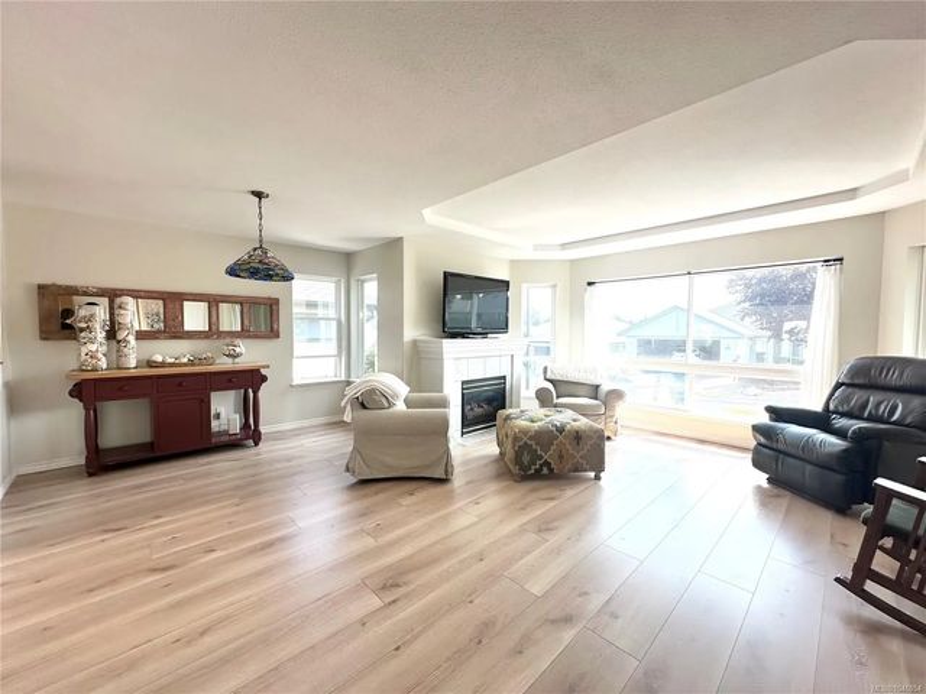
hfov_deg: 102.1
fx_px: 375
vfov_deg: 85.7
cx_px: 463
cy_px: 347
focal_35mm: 14
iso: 125
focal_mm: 2.22
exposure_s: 1/99
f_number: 2.2
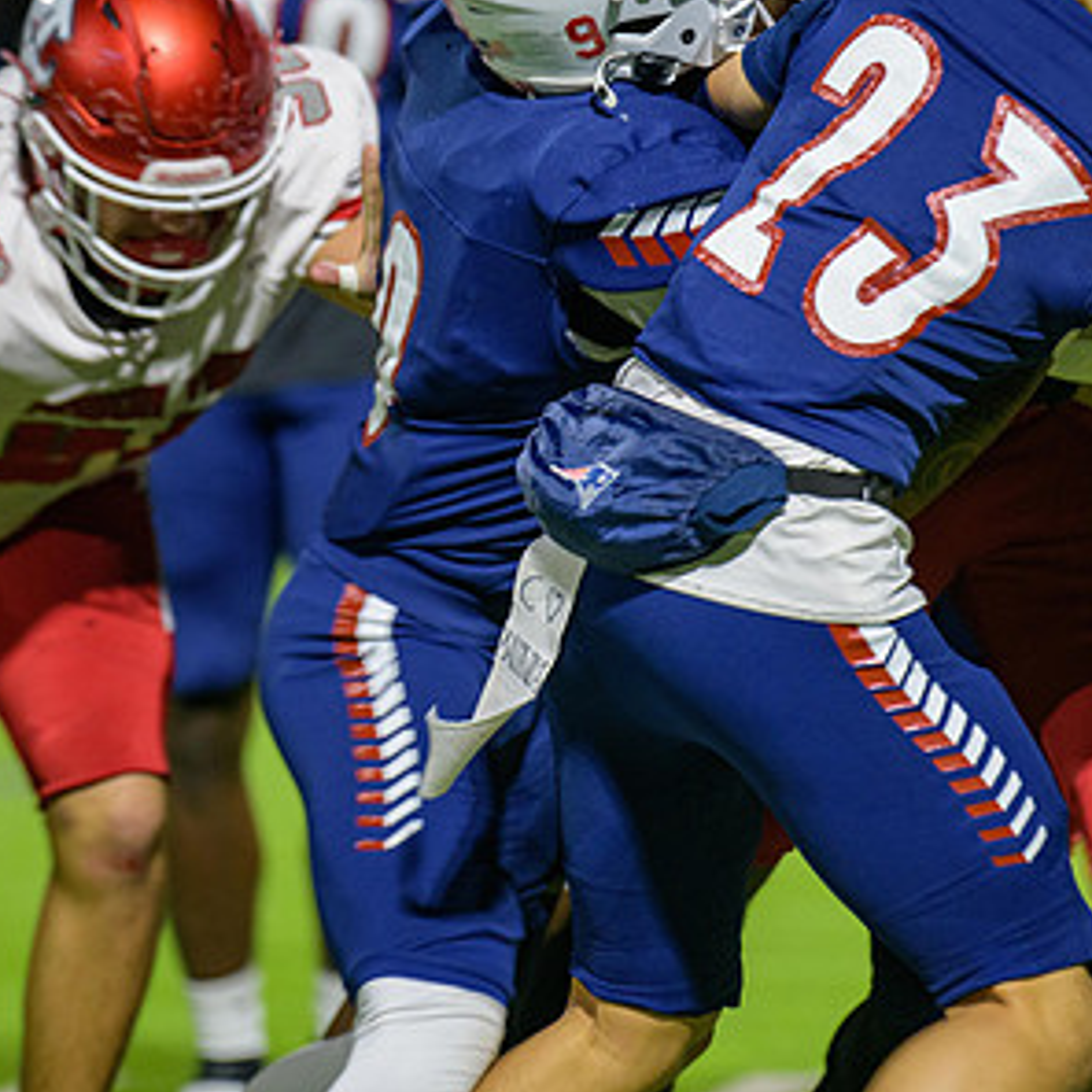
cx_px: 719
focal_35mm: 417
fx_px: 14883
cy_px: 422
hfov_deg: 4.2
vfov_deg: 4.2
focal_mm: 250
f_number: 2.8
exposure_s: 1/250
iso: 2000
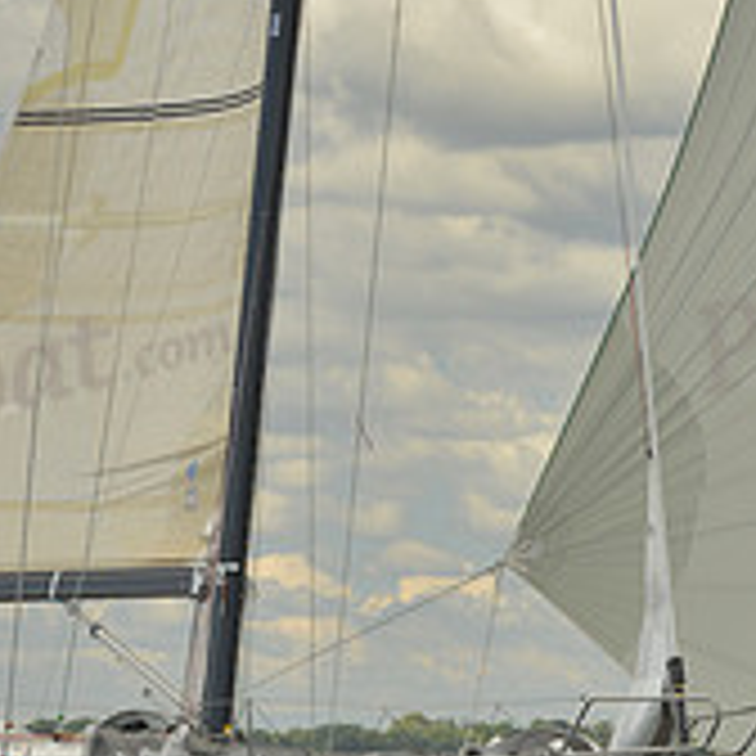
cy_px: 574
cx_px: 468
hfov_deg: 4.6
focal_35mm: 381
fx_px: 9414
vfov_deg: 4.6
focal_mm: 130
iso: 200
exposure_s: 1/640
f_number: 5.6
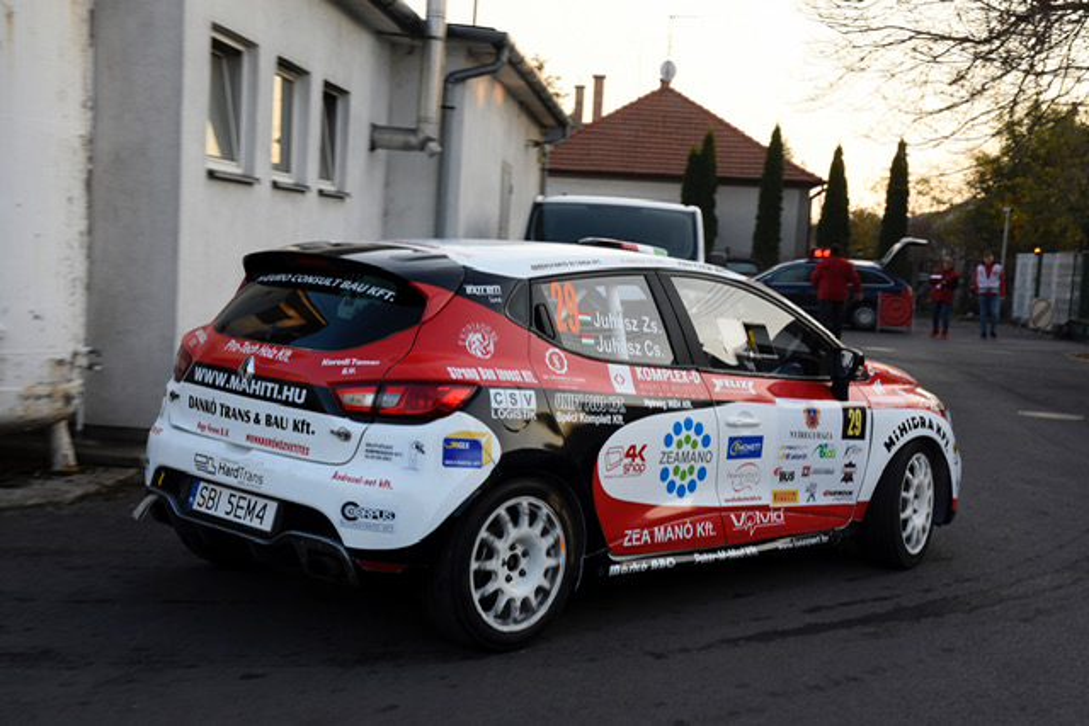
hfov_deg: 42.3
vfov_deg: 29.0
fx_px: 1407
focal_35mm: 46
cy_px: 363
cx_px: 544
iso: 500
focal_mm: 31
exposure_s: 1/200
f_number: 8
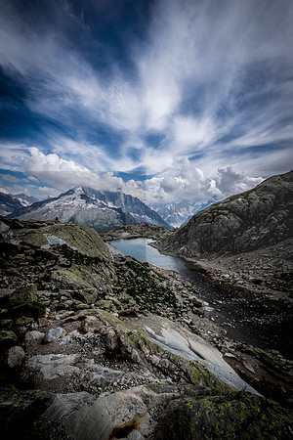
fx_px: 183
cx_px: 146
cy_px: 220
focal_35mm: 15
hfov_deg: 77.3
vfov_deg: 100.4
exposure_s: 1/210
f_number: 11
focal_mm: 10
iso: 200
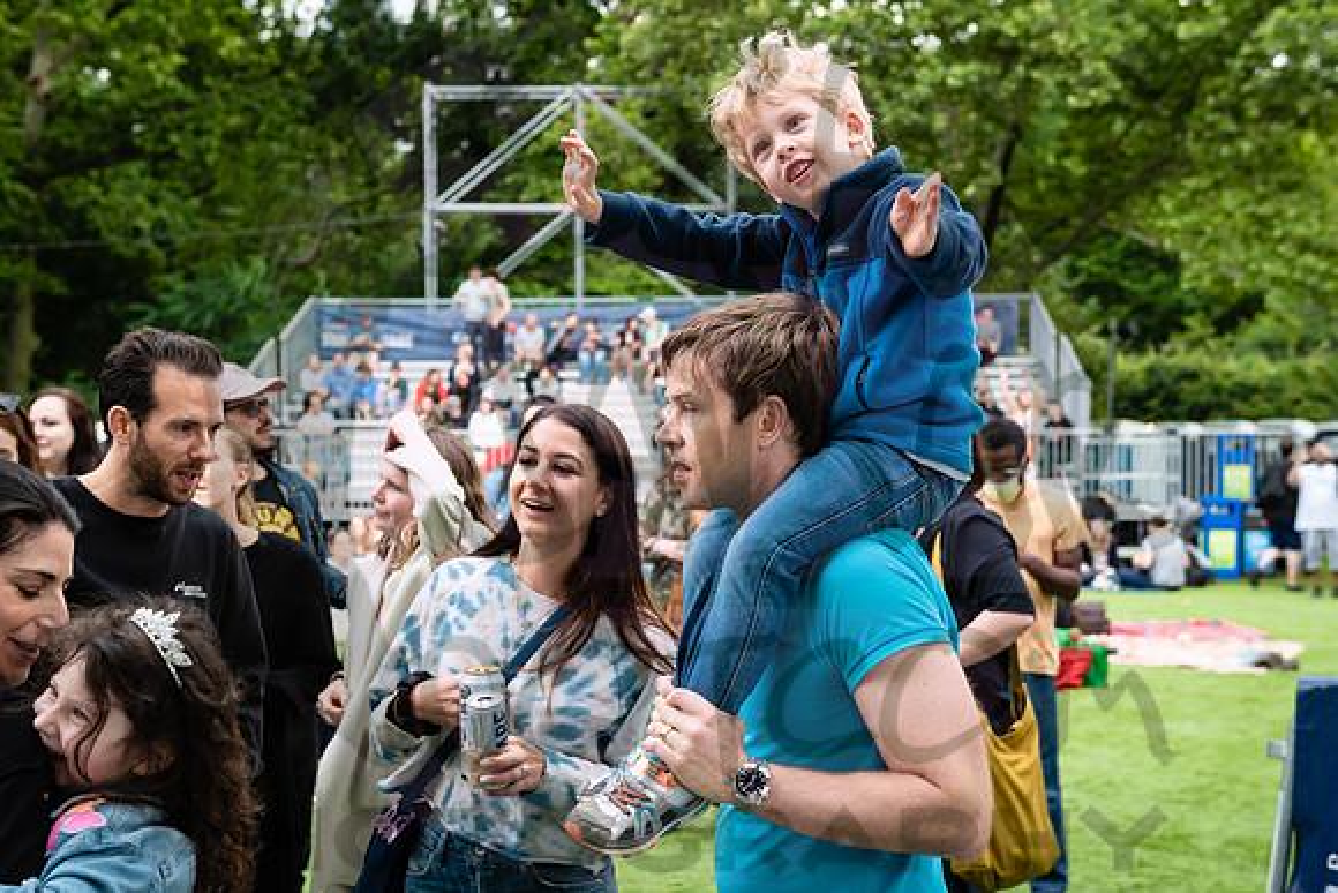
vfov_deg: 25.6
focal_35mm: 53
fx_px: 1967
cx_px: 717
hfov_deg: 37.5
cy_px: 464
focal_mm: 48
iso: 500
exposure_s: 1/200
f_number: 4.5
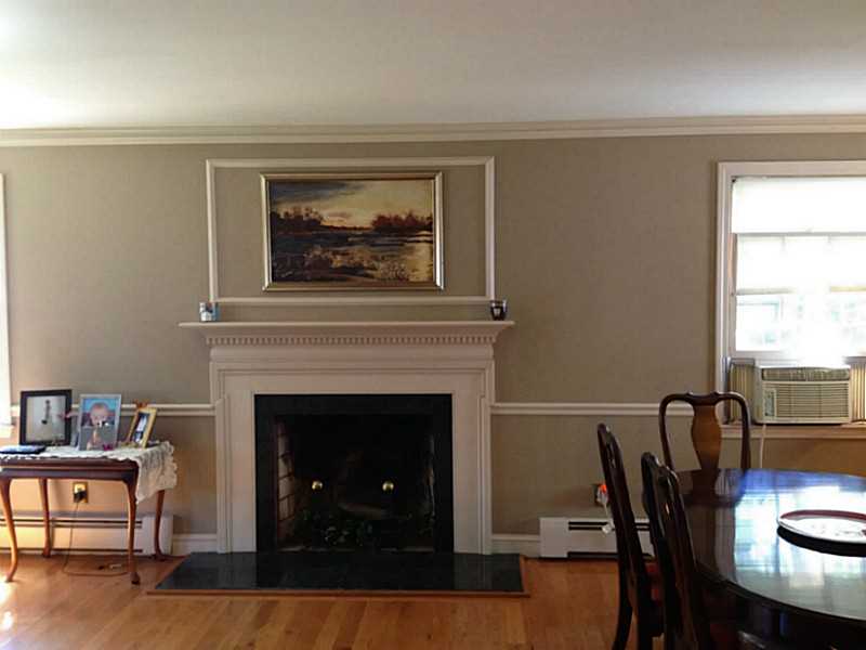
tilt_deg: -1.9
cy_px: 325
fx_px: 876
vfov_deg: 40.7
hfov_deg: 52.6
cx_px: 433
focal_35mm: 35
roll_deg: +1.3
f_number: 2.4
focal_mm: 4.28
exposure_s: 1/20
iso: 160
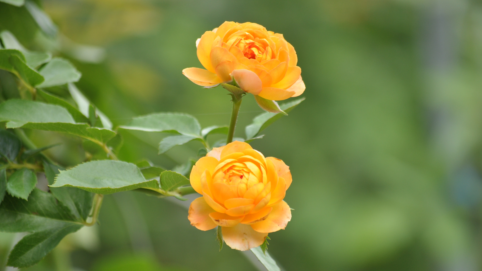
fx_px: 4026
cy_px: 152
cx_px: 241
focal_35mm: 315
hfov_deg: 6.9
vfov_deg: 3.9
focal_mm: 200
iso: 200
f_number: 5.6
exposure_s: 1/100
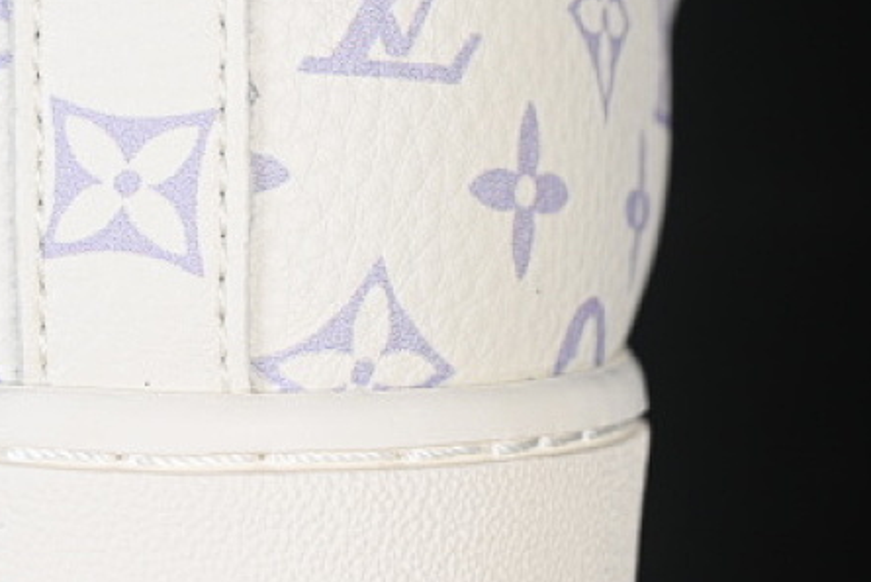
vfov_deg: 7.5
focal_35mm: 182
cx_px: 182
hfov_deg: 11.3
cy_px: 51
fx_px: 4405
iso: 160
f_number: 7.1
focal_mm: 50
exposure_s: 1/80
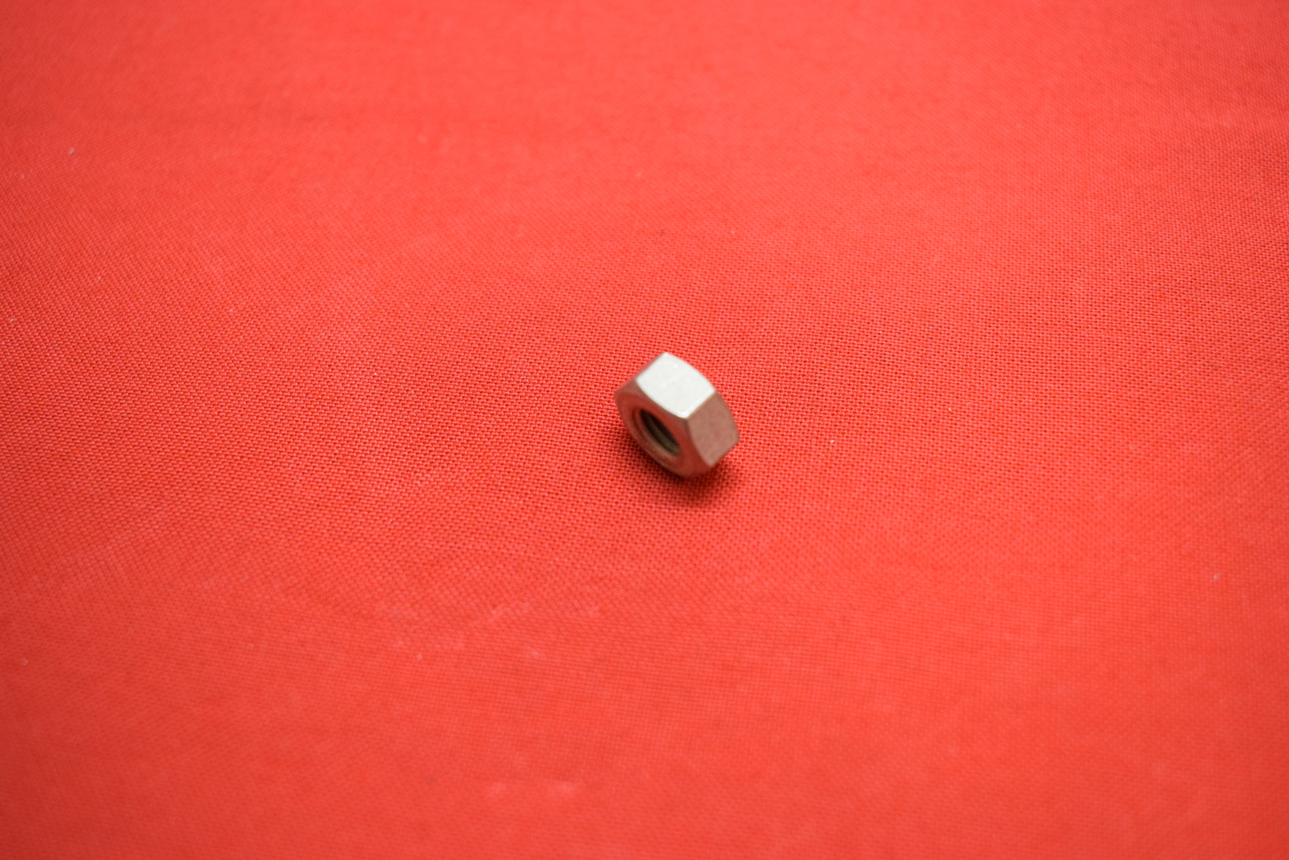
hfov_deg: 51.3
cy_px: 430
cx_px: 644
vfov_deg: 35.5
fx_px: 1343
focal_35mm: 38
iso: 2000
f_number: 5
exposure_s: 1/125
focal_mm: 25
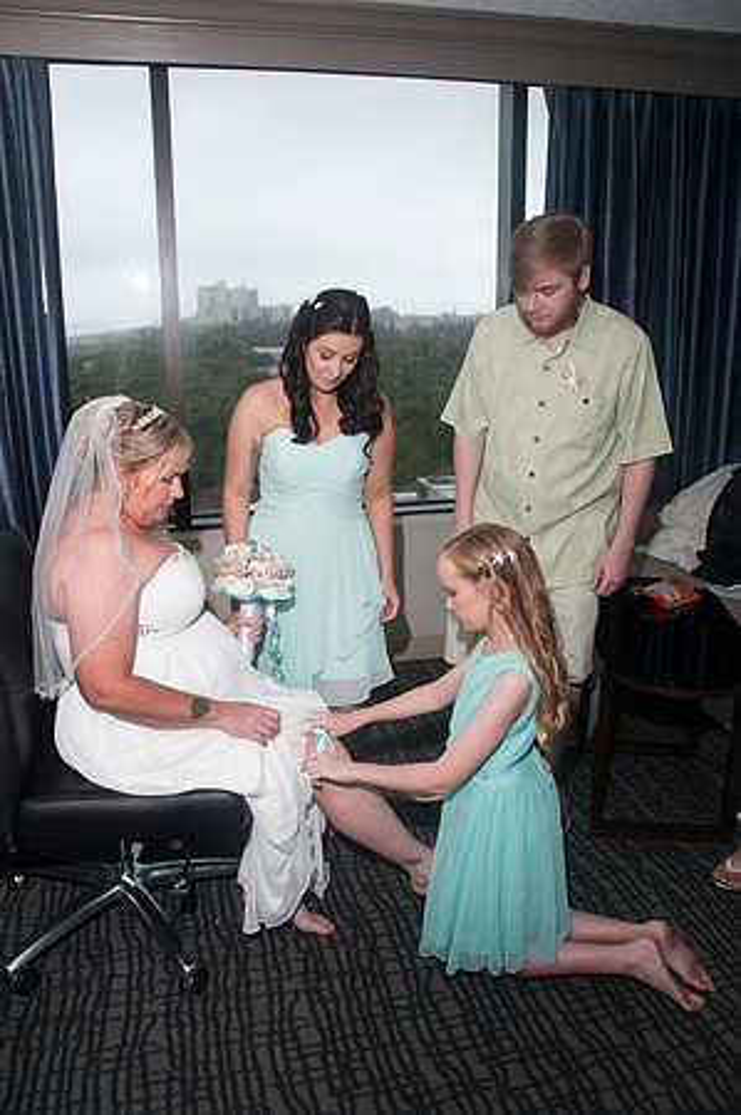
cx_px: 370
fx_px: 835
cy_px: 558
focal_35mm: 27
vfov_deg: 67.4
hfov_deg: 47.8
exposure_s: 1/125
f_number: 5.6
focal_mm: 18
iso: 400
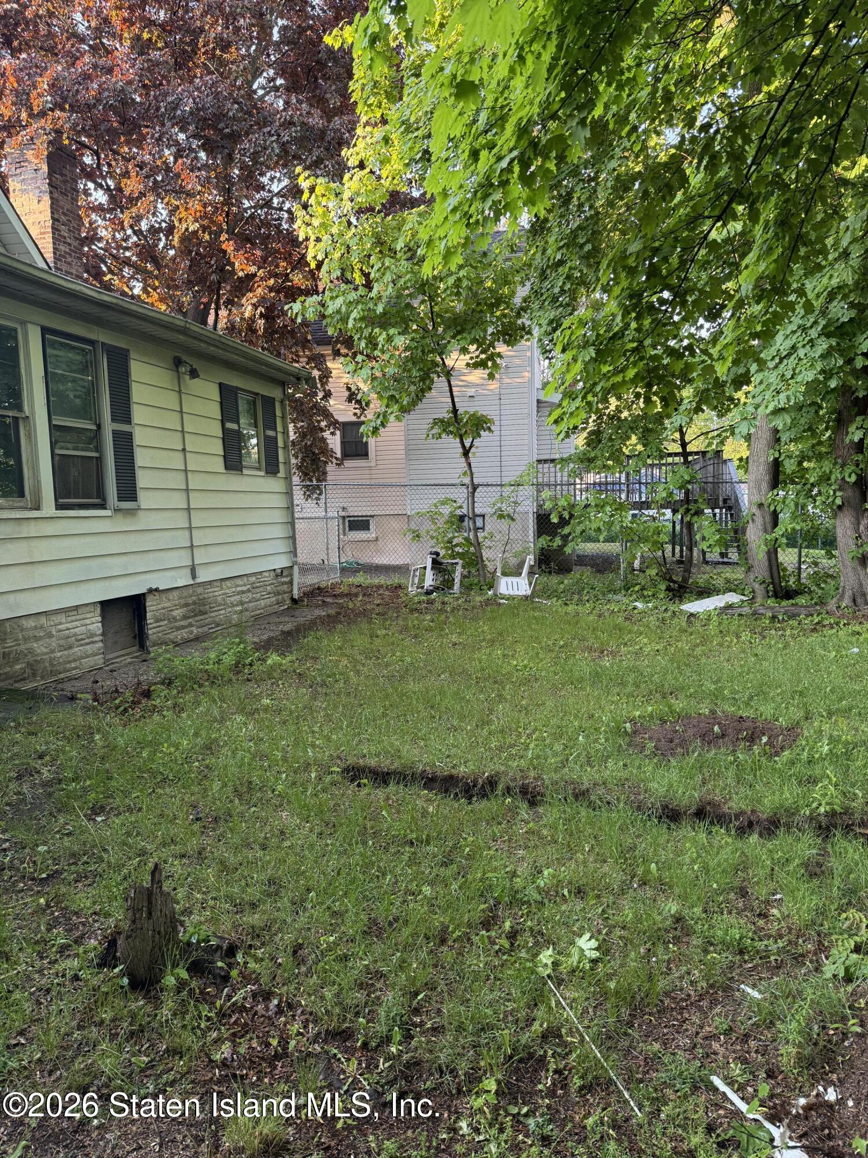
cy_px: 579
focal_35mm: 24
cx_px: 434
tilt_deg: -5.0
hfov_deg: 56.8
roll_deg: +1.4
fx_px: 802
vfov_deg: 71.6
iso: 160
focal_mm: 6.76
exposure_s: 1/121
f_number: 1.78
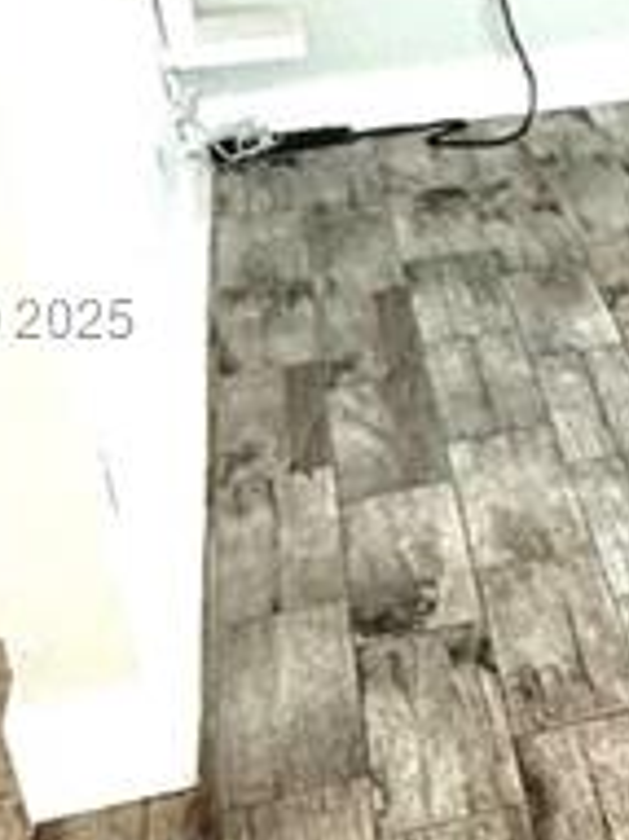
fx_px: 2134
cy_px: 317
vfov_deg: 22.2
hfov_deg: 13.9
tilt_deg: -21.9
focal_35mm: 88
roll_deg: +1.0
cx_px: 1302
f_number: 2.2
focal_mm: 2.22
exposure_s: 1/99
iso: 320
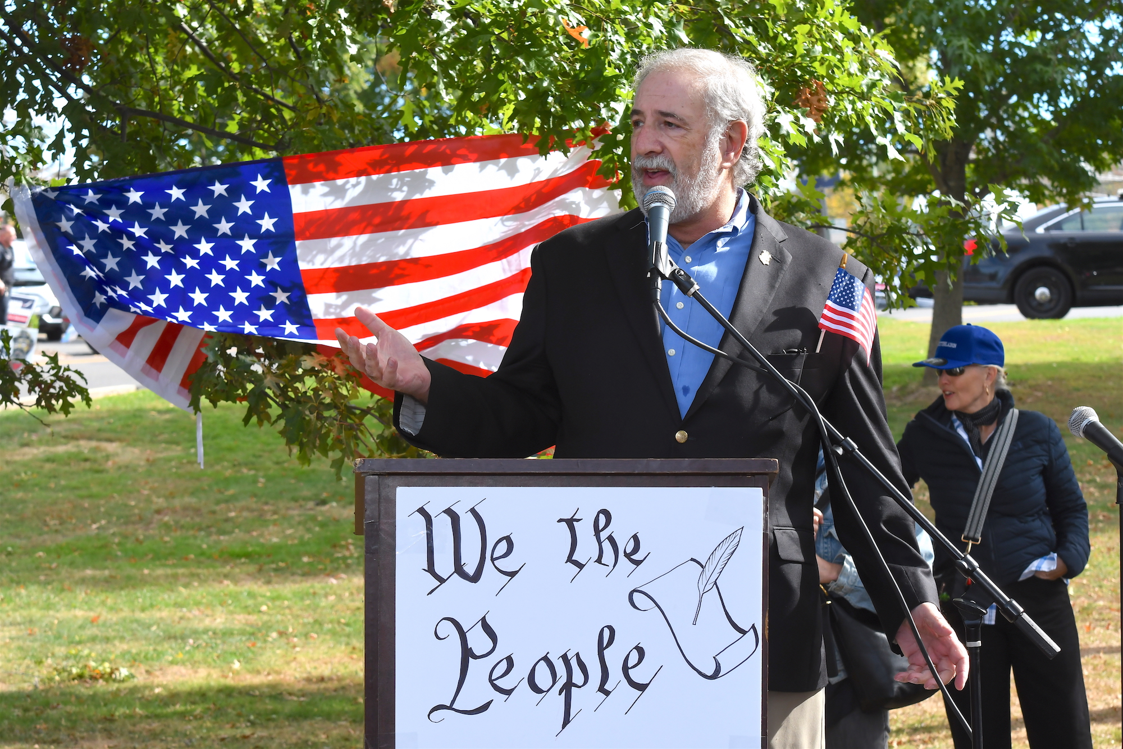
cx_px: 562
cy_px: 374
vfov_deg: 13.0
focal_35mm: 105
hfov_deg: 19.5
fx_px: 3275
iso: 400
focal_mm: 70
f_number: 8
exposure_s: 1/250
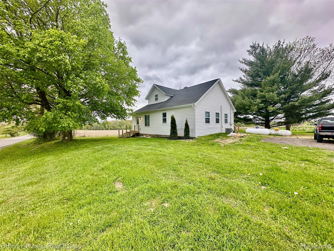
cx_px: 167
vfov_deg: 85.7
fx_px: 135
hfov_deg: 102.1
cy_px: 126
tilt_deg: -0.5
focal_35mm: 14
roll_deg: +1.0
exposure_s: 1/298
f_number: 2.2
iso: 40
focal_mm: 2.22
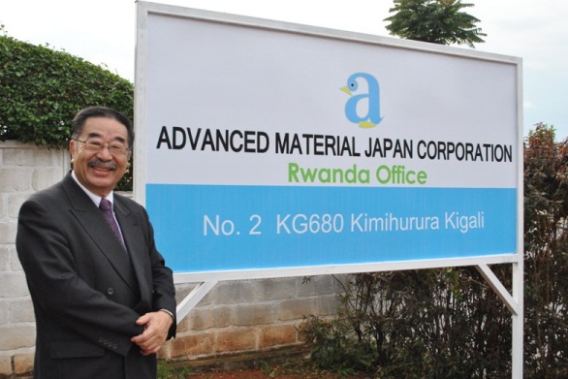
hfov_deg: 48.4
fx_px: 631
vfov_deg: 33.4
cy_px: 188
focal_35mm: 40
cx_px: 287
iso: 800
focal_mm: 26
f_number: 6.3
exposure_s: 1/160
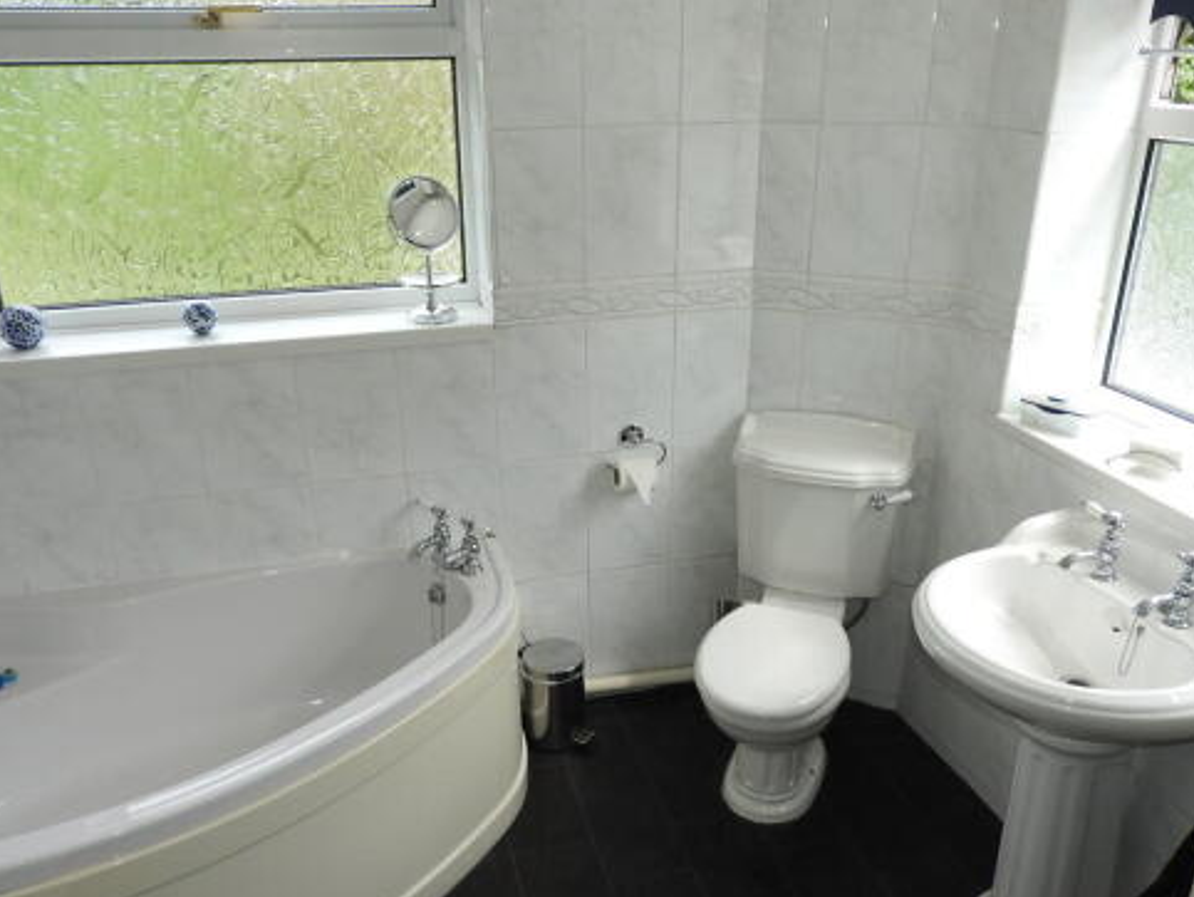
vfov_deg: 48.2
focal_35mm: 29
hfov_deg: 61.6
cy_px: 494
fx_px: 1001
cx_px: 583
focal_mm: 4.3
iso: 100
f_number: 3.3
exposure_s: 1/160
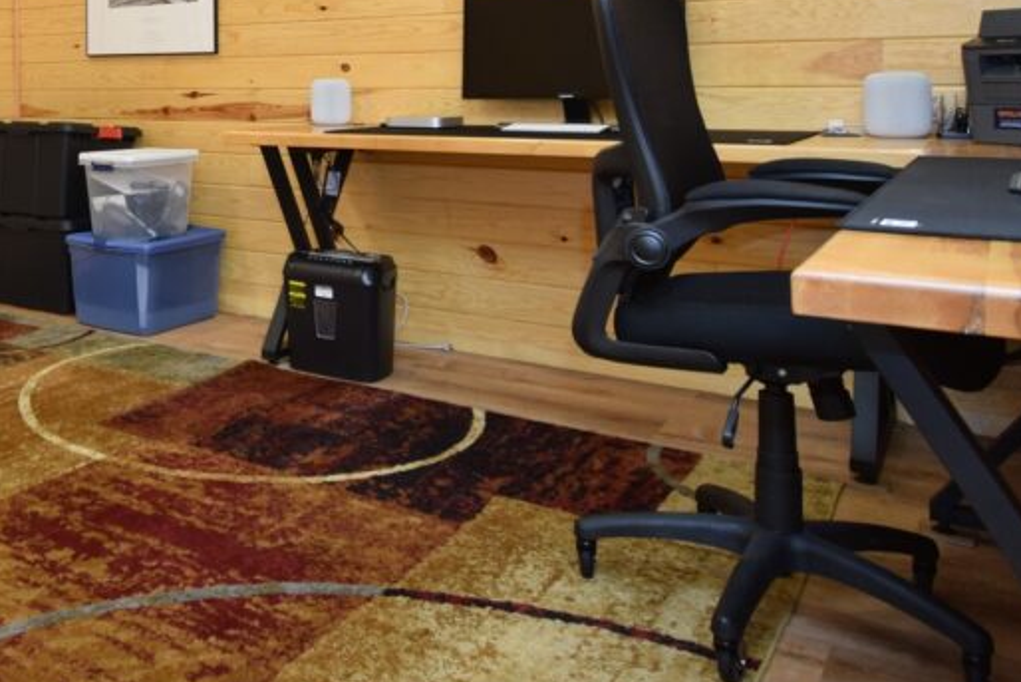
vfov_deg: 35.6
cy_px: 70
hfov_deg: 47.9
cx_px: 75
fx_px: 993
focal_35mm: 35
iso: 450
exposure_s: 1/60
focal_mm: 10
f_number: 4.5
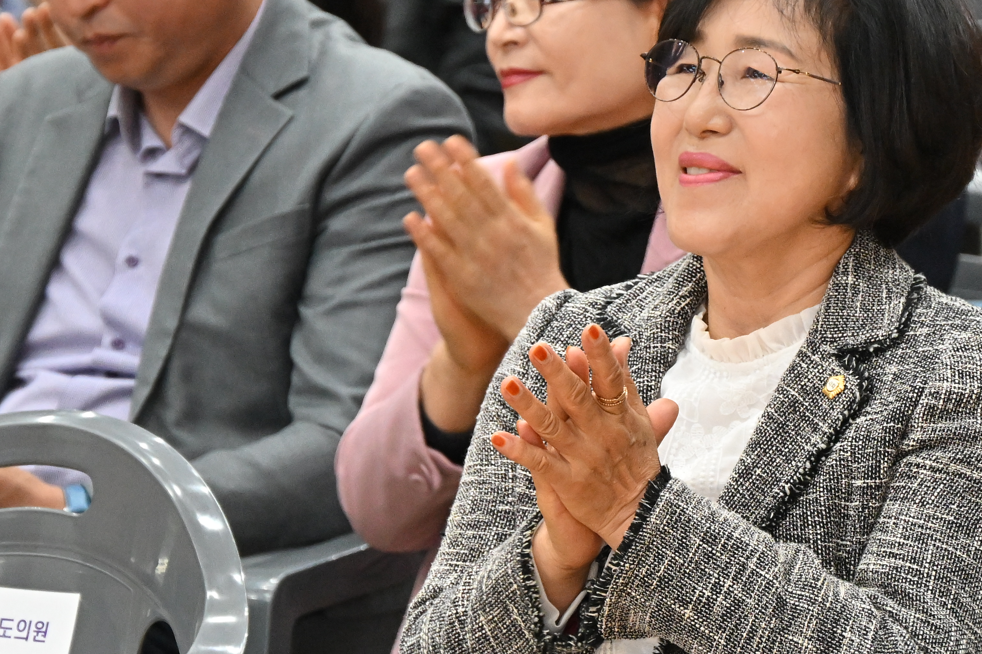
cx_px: 680
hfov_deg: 5.2
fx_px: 10854
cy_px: 303
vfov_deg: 3.5
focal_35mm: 398
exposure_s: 1/250
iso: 3200
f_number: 6.3
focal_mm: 150
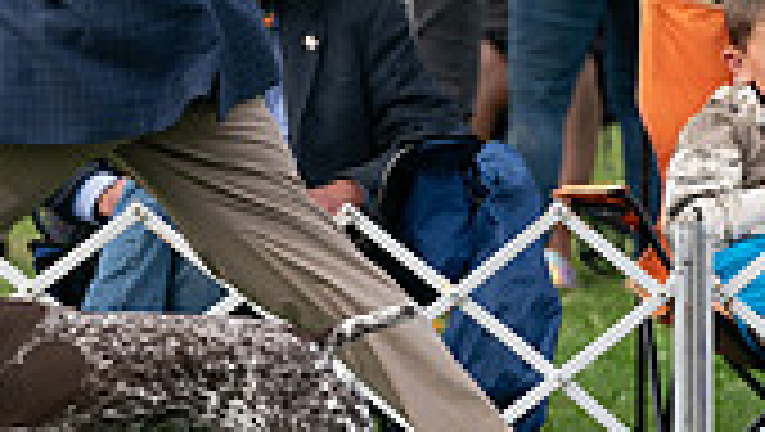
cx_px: 76
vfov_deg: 2.2
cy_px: 50
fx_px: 11005
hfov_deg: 4.0
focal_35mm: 542
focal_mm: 152
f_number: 3.5
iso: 250
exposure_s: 1/1600
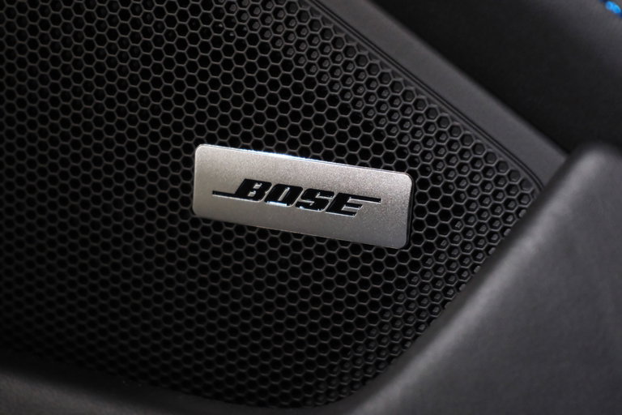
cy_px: 208
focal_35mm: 75
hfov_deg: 27.0
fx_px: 1296
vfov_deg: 18.2
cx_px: 311
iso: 8000
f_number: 4.8
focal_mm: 50
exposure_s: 1/75
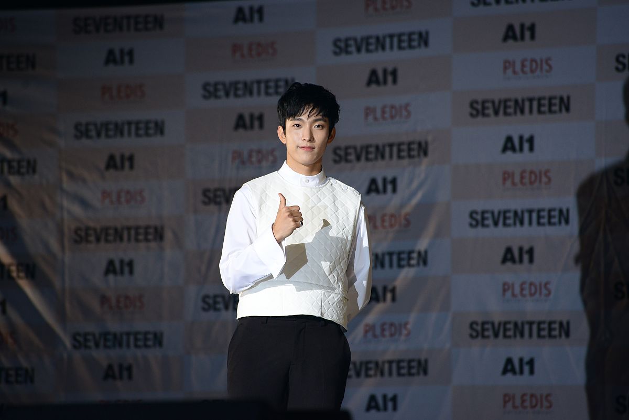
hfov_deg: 10.3
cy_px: 210
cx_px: 314
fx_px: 3496
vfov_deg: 6.9
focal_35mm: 200
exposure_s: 1/320
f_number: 4
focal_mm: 200
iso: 1250
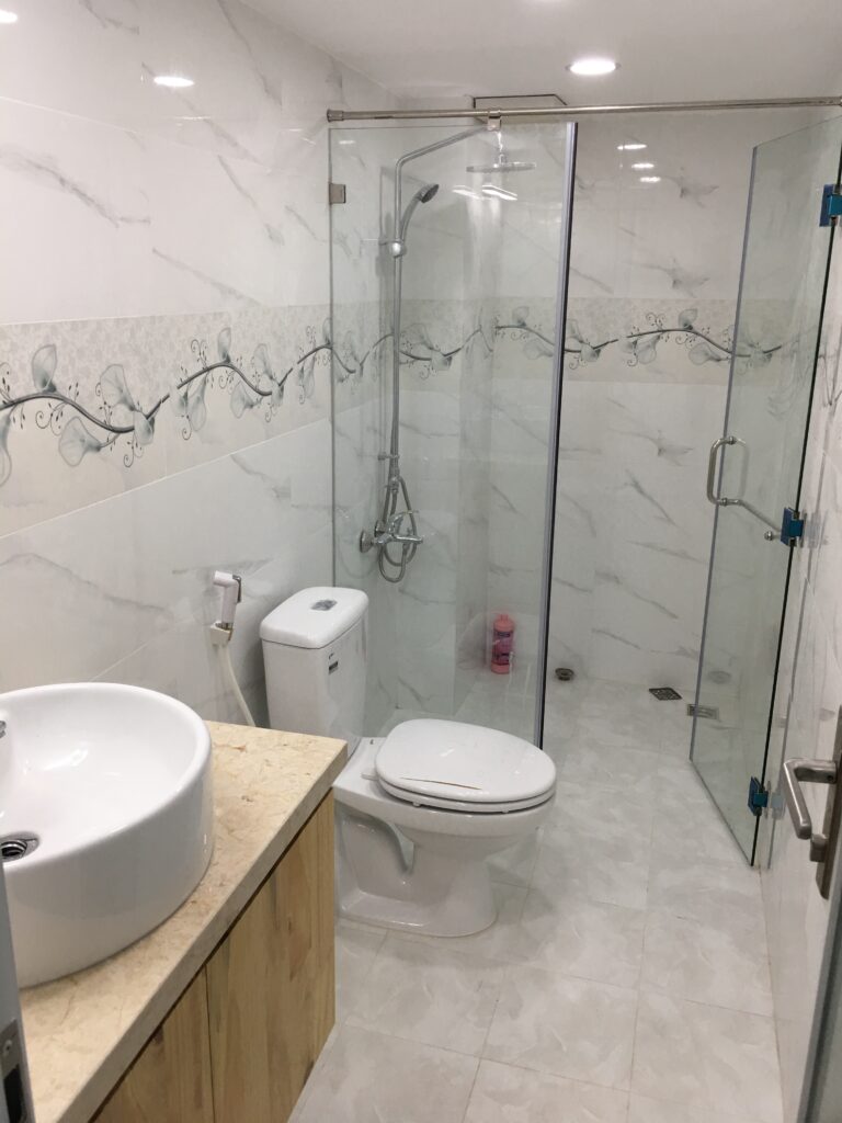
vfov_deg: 61.7
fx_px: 941
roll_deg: -0.9
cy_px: 562
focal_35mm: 29
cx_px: 421
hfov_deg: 48.2
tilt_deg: -15.7
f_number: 2.2
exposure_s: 1/33
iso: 25
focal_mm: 4.15
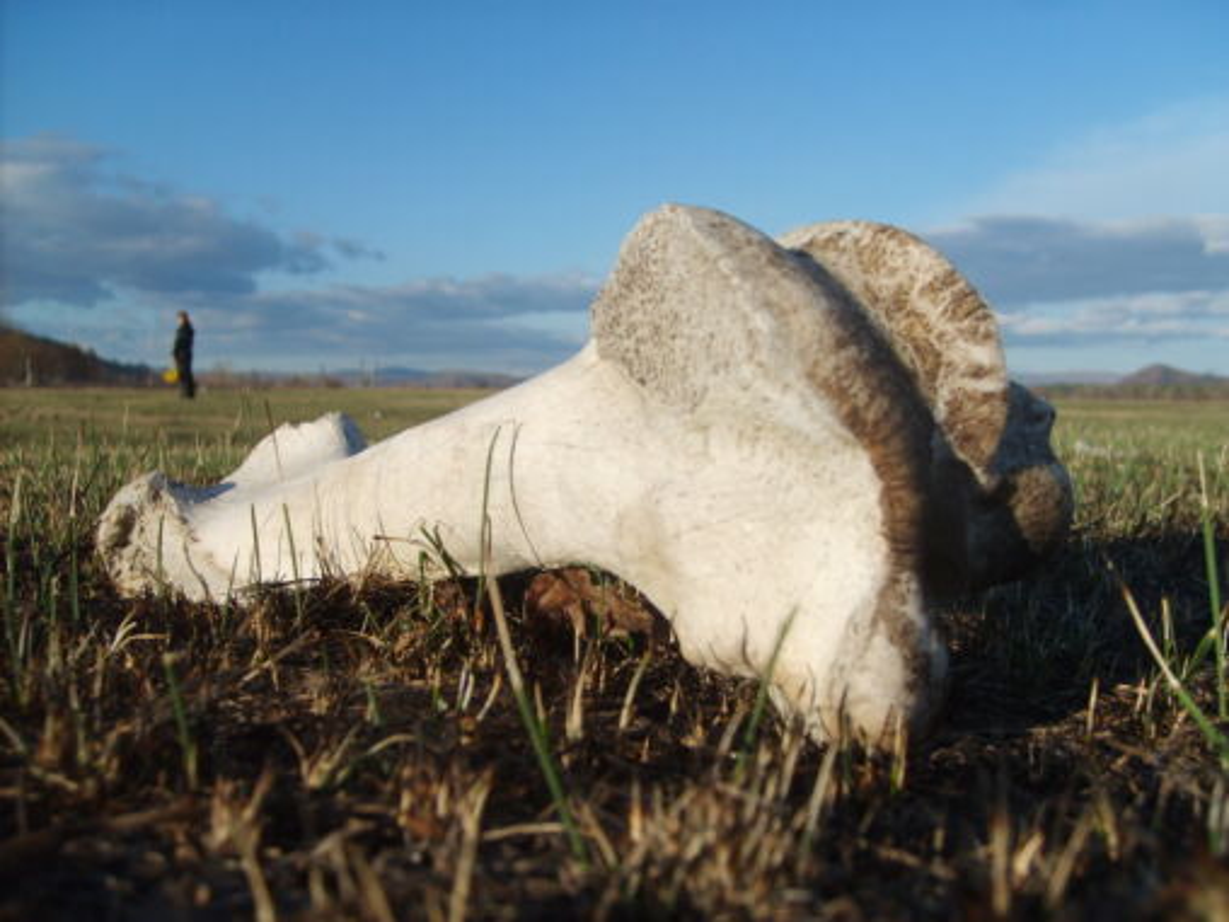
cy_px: 461
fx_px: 1243
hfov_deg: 52.6
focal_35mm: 35
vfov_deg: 40.7
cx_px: 614
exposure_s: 1/1000
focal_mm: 5.8
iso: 50
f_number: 2.8
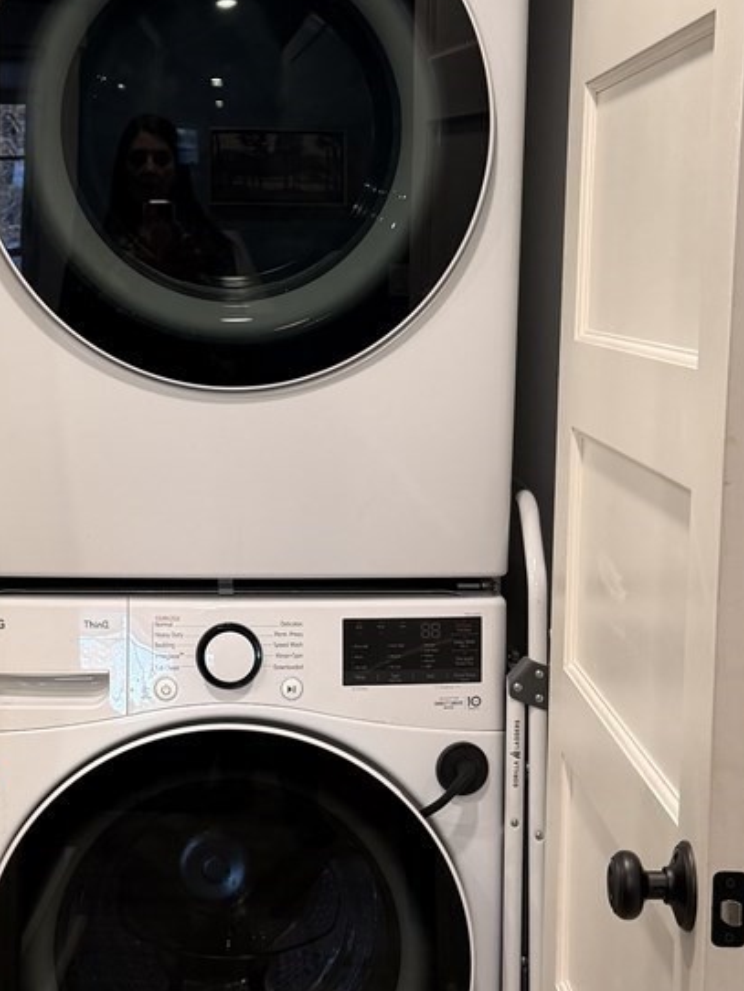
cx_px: 274
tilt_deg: -8.4
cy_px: 527
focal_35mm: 68
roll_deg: -0.3
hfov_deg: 21.6
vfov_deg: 28.5
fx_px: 1947
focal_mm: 6.76
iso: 100
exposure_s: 1/60
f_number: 1.78
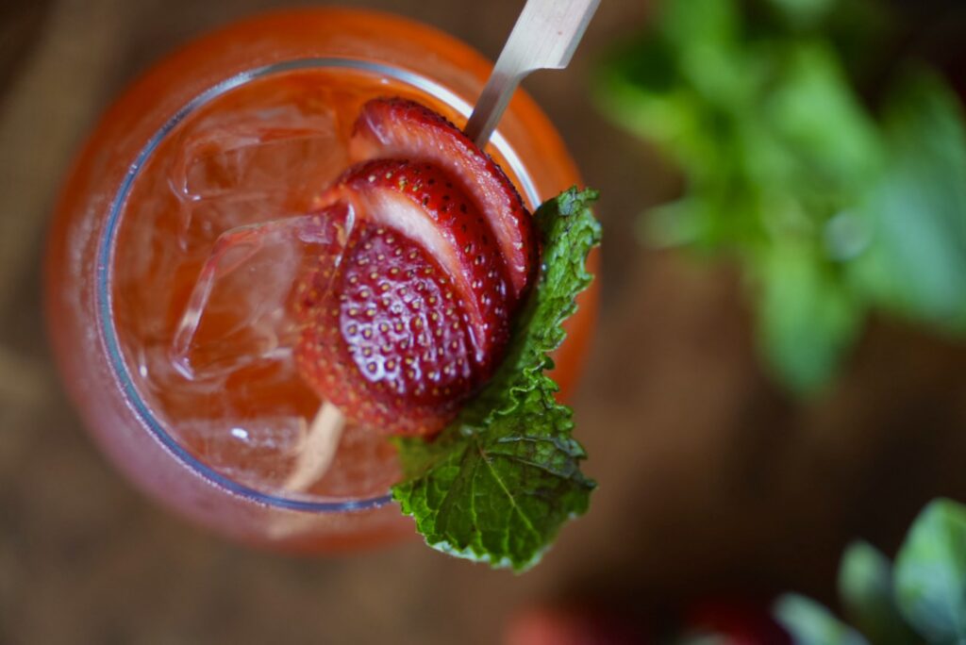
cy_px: 322
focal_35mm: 56
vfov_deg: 24.2
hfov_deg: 35.7
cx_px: 483
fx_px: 1502
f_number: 3.2
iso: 1000
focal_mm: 37.3
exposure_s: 1/100
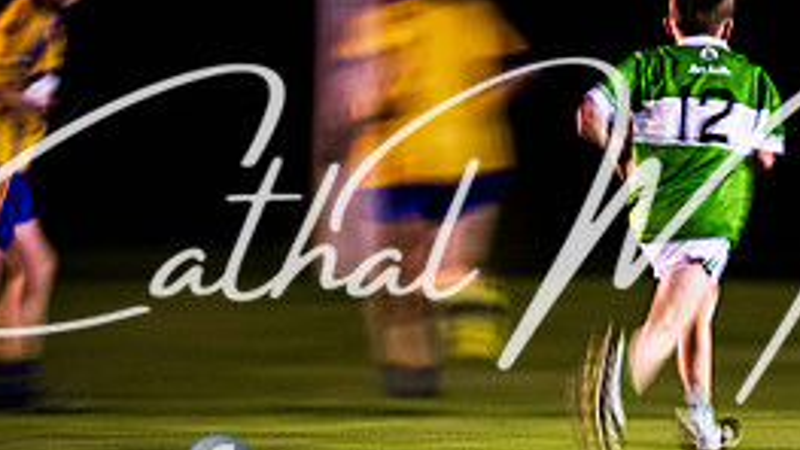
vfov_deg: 1.3
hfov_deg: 2.3
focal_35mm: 934
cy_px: 204
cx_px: 637
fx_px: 19815
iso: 1600
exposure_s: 1/15
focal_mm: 400
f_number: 2.8
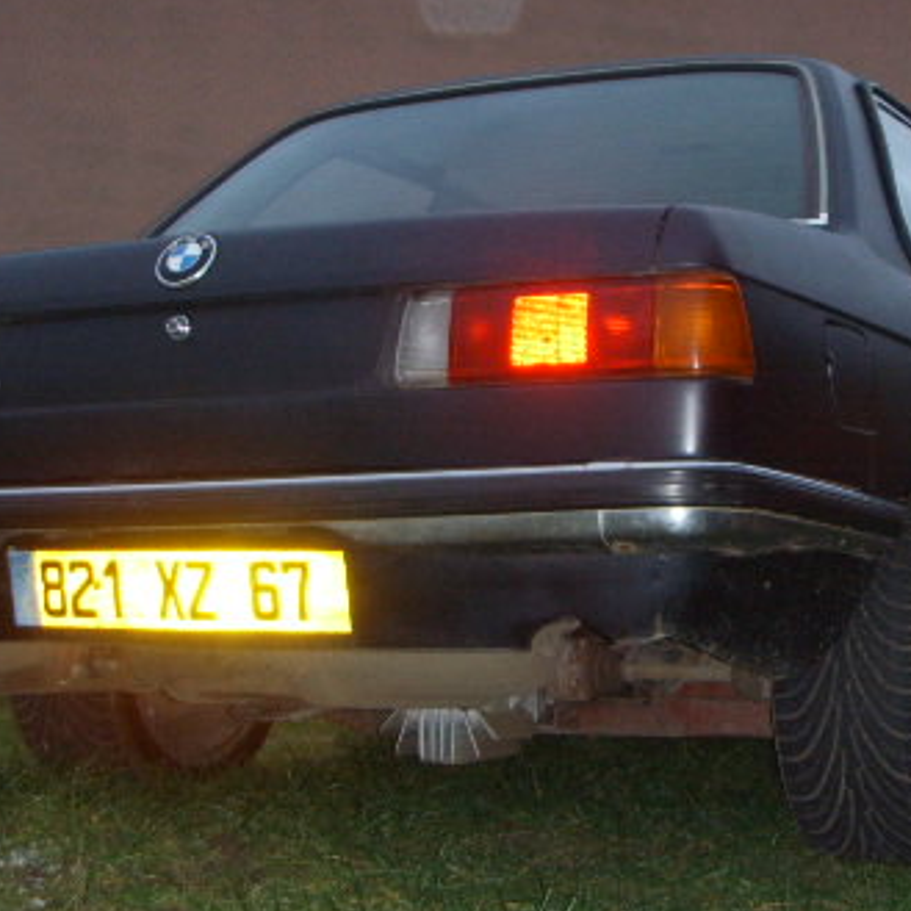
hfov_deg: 25.6
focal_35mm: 67
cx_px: 576
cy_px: 479
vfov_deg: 25.7
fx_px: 1995
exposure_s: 1/45
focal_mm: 6.6
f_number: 3.5
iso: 159
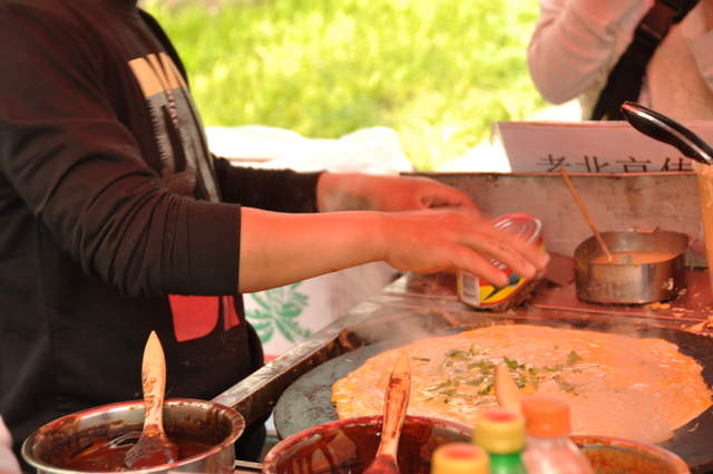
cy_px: 237
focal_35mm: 93
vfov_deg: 14.7
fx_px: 1840
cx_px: 356
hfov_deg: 21.9
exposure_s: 1/30
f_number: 4.8
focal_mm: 62
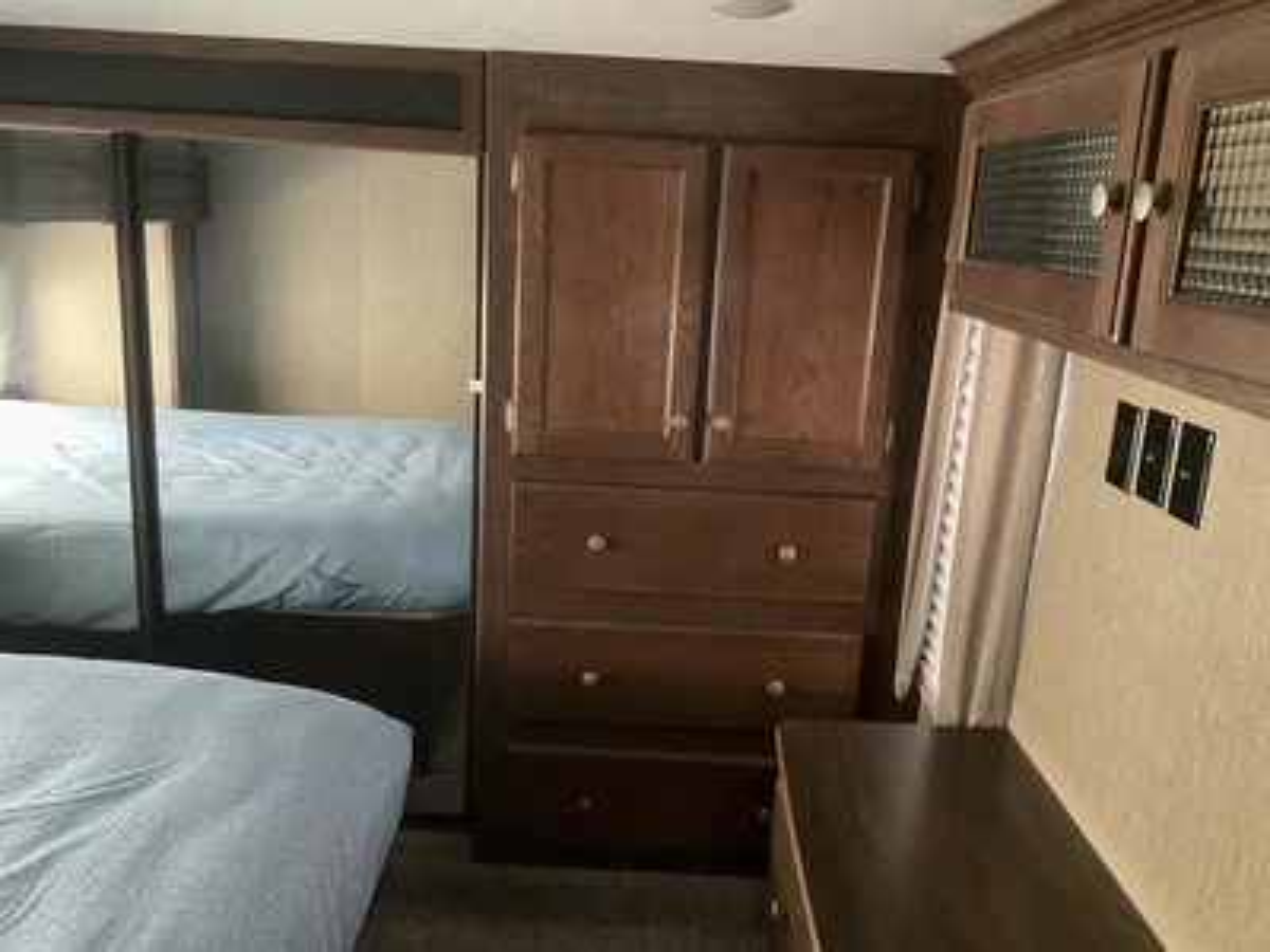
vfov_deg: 48.2
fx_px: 1064
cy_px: 476
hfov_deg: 61.7
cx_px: 635
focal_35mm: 29
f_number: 1.8
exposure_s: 1/30
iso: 500
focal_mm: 3
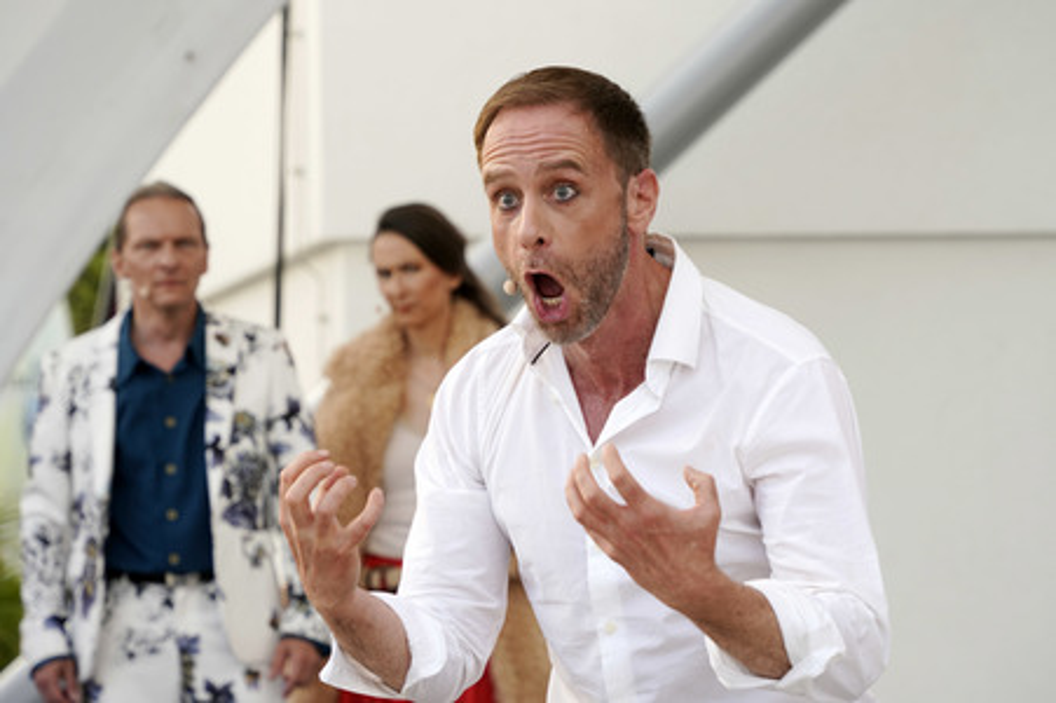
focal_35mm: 136
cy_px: 352
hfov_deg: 15.1
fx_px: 3986
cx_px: 528
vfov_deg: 10.1
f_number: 6.3
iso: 640
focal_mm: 136
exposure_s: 1/200
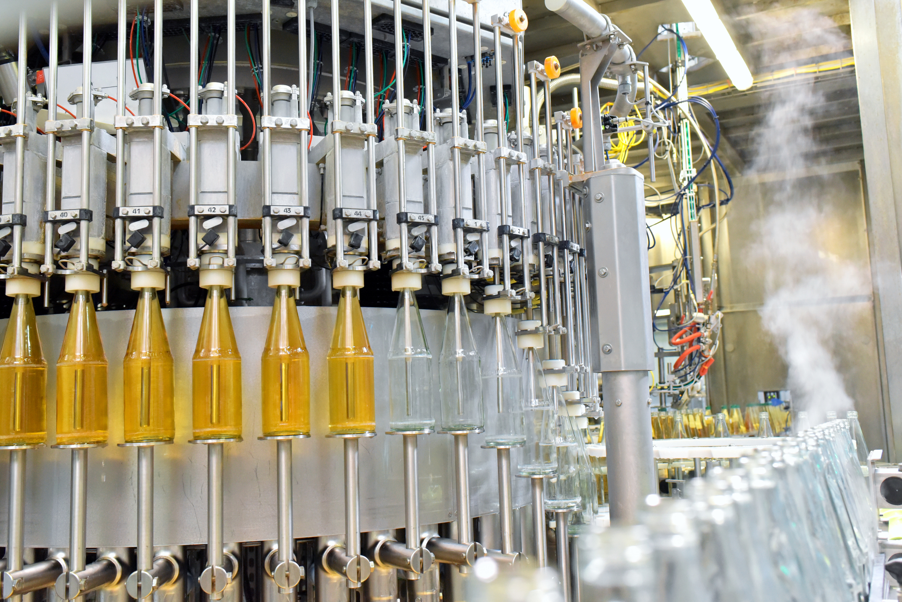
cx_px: 451
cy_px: 301
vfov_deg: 37.9
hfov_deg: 54.4
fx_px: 877
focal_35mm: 35
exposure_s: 1/100
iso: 3200
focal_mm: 35
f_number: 5.6
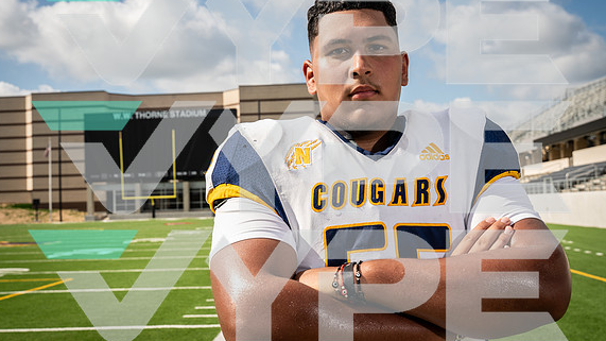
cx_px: 301
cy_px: 158
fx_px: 787
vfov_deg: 24.4
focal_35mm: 49
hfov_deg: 42.1
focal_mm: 46
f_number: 8
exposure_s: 1/250
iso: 125
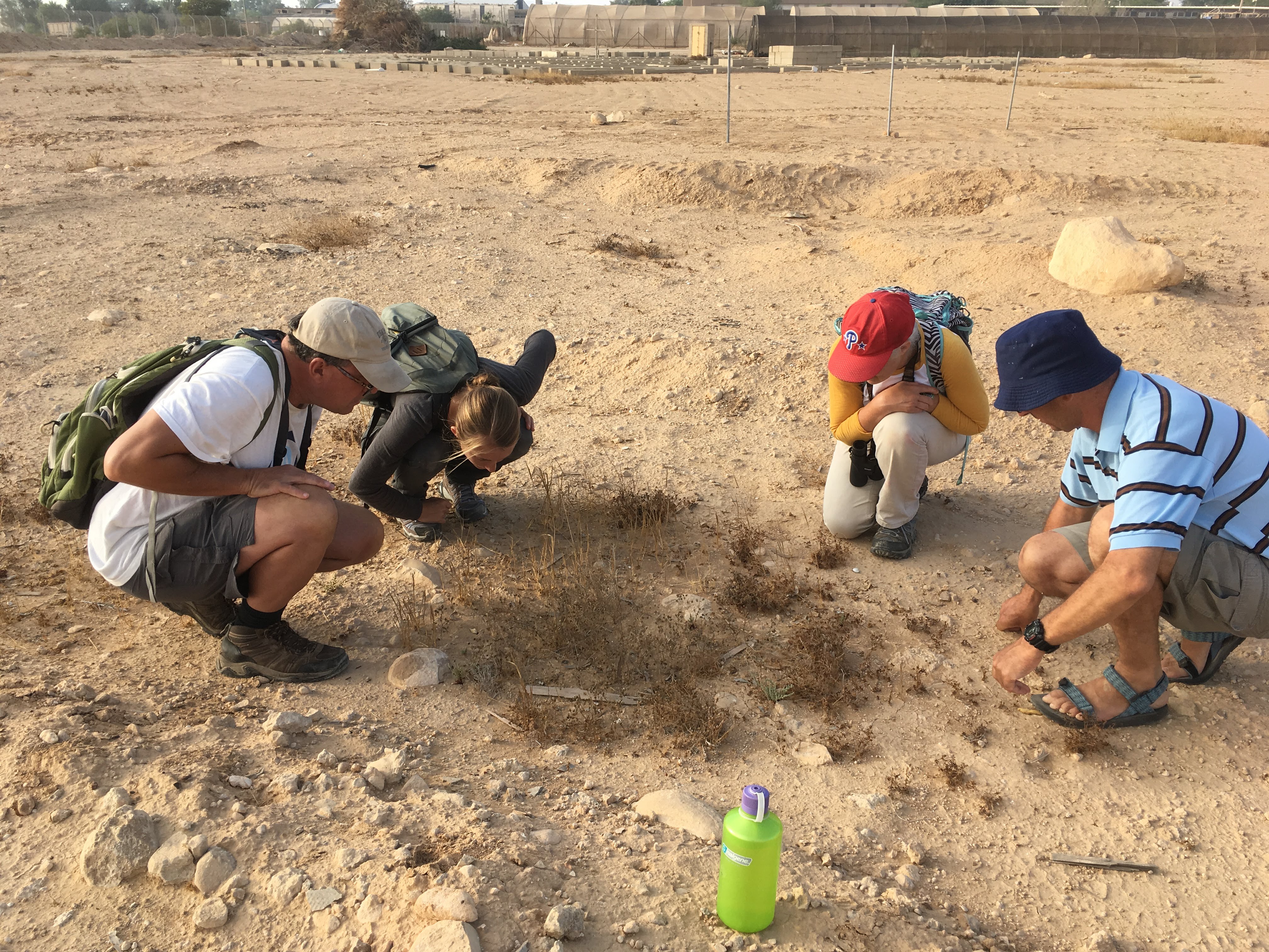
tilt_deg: -22.8
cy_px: 476
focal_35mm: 29
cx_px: 634
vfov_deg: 48.2
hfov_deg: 61.7
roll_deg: +0.7
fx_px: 1063
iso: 25
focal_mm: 4.15
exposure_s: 1/574
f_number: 2.2
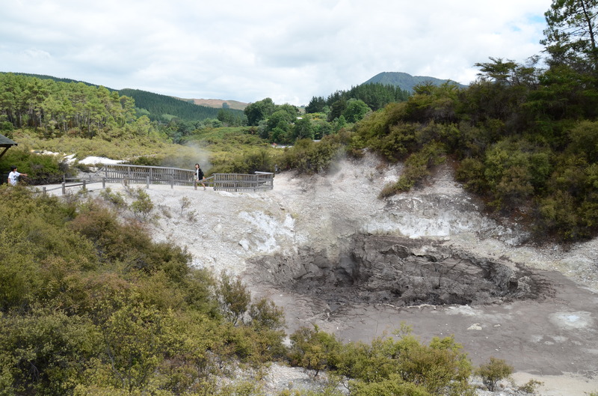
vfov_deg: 47.7
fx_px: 447
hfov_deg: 67.5
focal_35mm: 27
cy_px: 198
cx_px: 299
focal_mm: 18
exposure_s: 1/250
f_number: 8
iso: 100
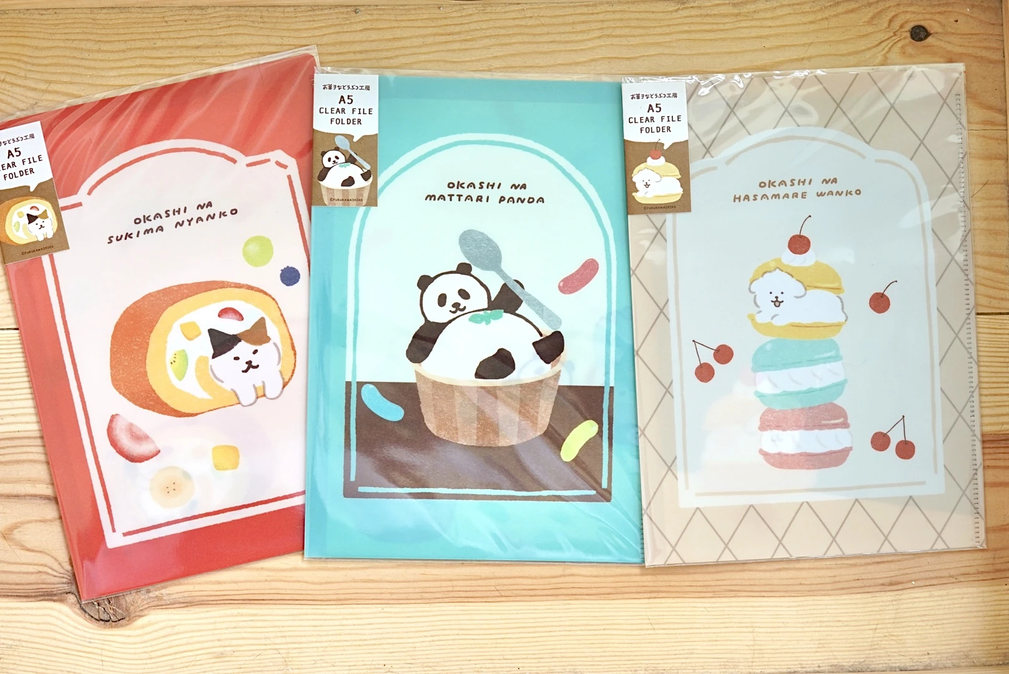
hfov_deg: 22.6
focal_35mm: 90
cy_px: 337
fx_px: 2524
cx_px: 504
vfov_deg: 15.2
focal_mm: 90
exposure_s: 1/100
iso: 800
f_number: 6.3
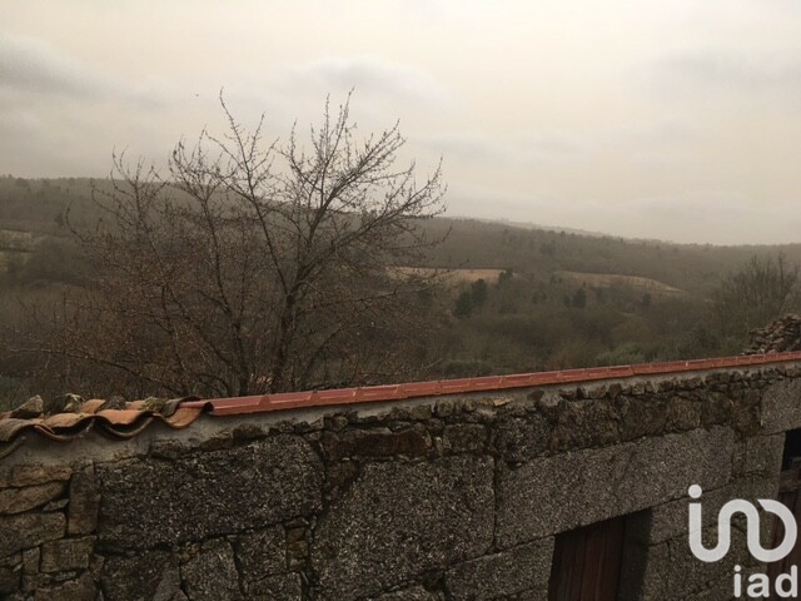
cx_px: 400
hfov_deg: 61.7
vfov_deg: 48.2
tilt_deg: -7.4
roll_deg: -3.2
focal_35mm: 29
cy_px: 300
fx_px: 671
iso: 25
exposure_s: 1/1709
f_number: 2.2
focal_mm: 4.15
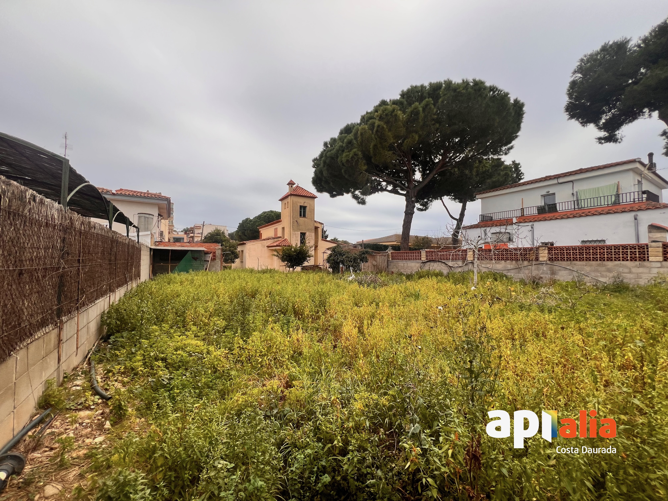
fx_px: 251
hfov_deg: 106.2
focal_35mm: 13
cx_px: 334
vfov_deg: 89.9
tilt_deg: +1.0
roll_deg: -0.3
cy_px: 250
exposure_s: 1/247
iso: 32
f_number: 1.8
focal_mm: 1.57
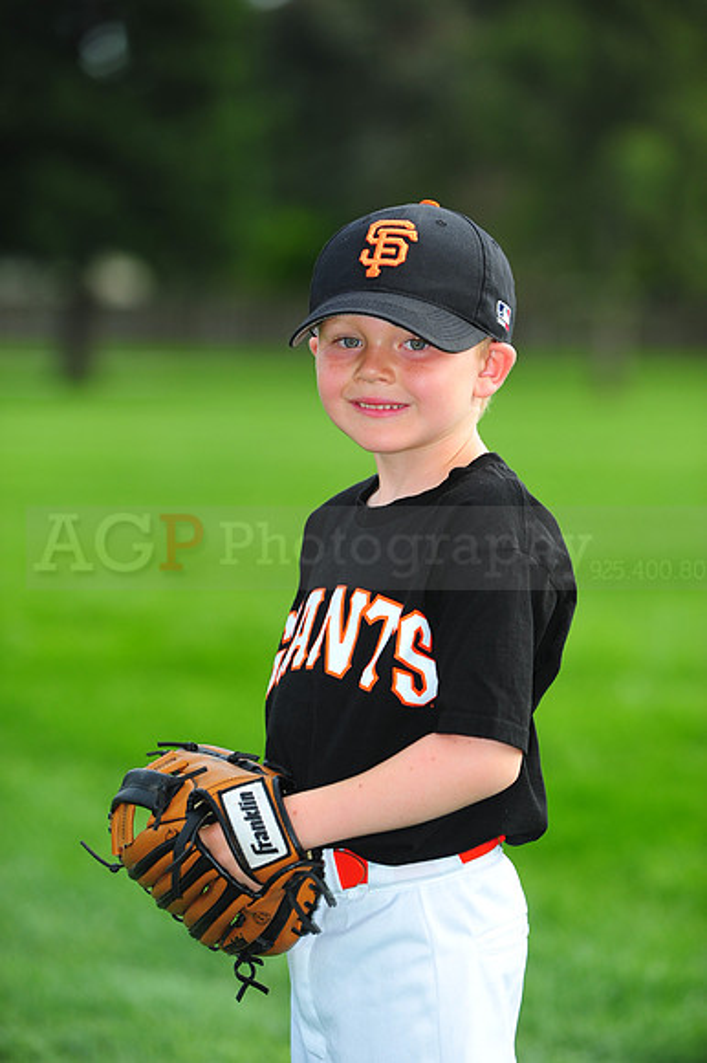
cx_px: 354
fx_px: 3097
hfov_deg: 13.0
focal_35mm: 105
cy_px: 532
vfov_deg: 19.5
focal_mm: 105
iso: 400
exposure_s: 1/1250
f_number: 4.5
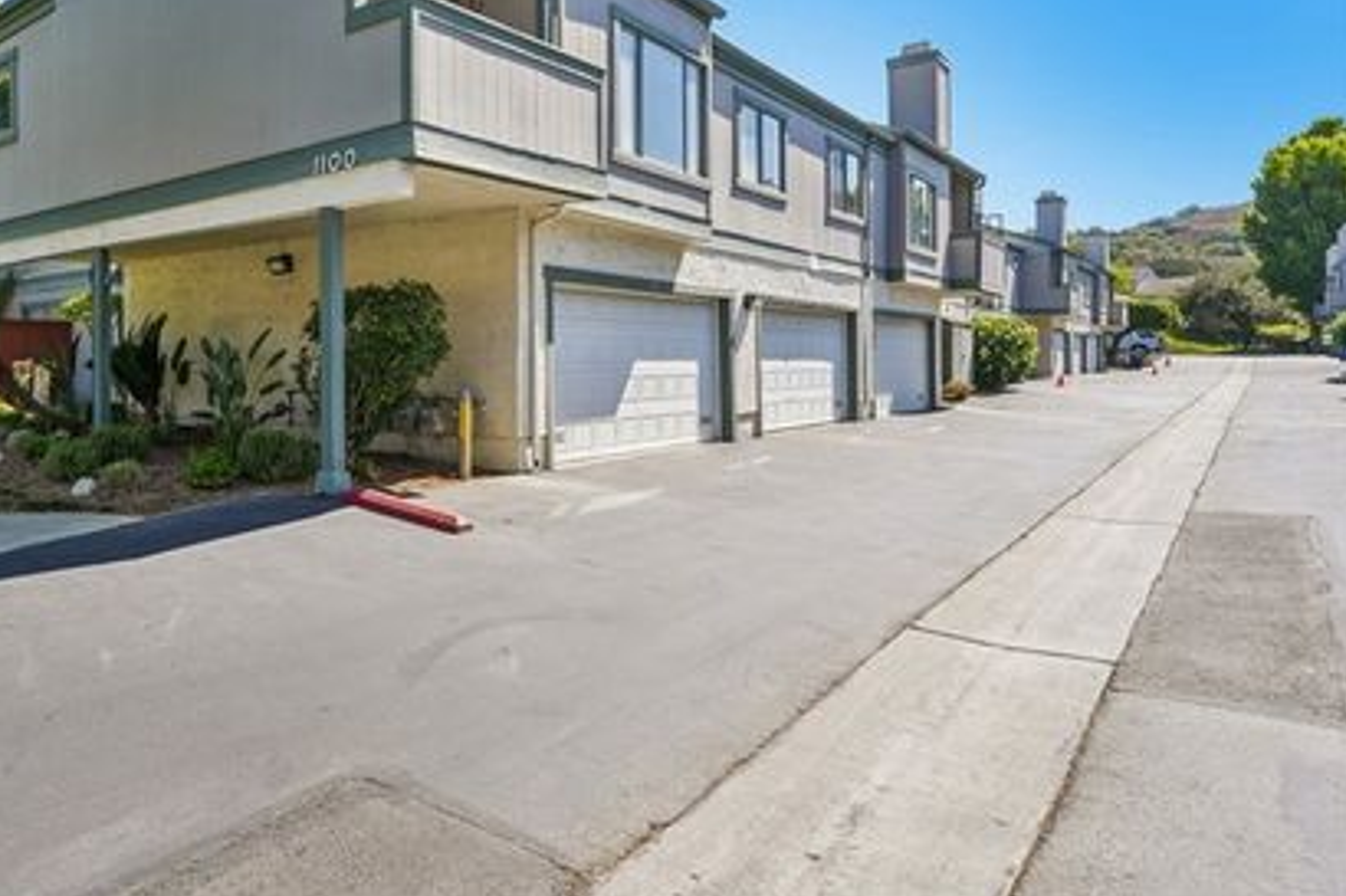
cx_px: 302
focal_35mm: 25
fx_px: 934
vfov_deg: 51.0
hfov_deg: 66.1
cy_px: 374
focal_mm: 16
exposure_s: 1/125
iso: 100
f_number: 8
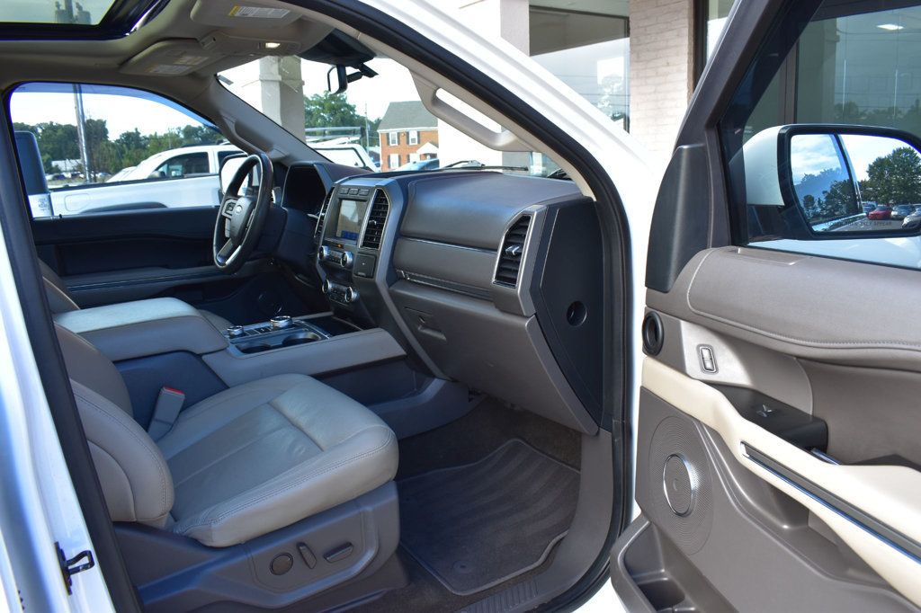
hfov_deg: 67.4
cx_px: 460
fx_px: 690
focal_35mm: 27
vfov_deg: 47.9
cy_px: 306
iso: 400
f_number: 8
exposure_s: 1/60
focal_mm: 18
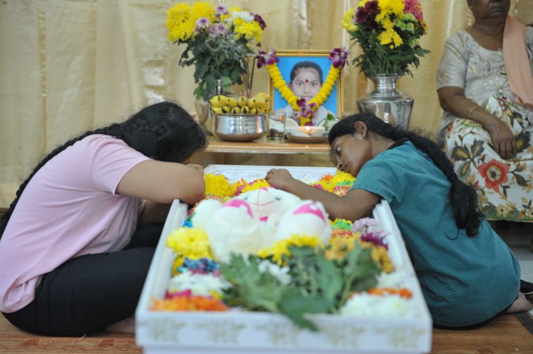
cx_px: 266
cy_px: 177
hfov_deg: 28.9
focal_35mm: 70
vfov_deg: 19.4
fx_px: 1036
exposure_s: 1/60
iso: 1000
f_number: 3.2
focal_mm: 70
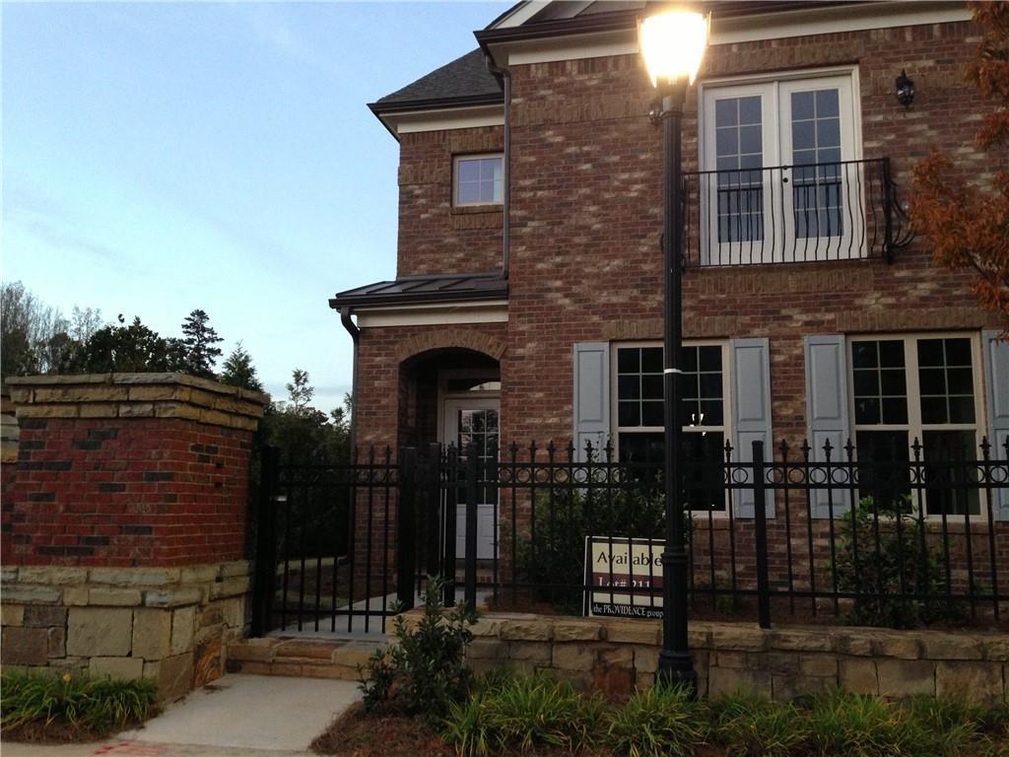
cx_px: 504
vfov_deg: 42.9
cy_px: 378
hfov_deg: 55.4
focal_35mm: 33
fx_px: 962
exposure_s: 1/20
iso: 200
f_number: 2.4
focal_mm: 4.13
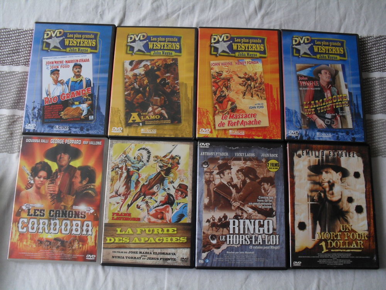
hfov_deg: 52.6
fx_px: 390
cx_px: 193
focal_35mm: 35
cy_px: 145
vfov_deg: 40.7
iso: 160
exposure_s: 1/45
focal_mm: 6.3
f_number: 3.2
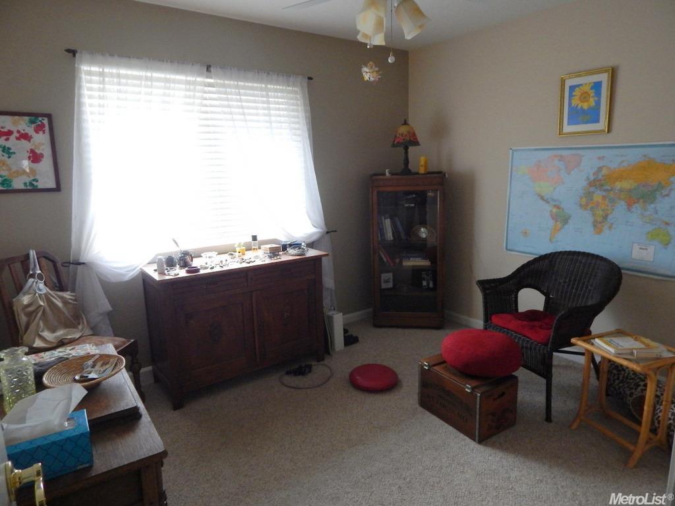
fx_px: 429
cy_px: 253
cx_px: 338
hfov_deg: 76.4
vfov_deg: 61.1
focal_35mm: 22
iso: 360
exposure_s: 1/30
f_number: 3
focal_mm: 4
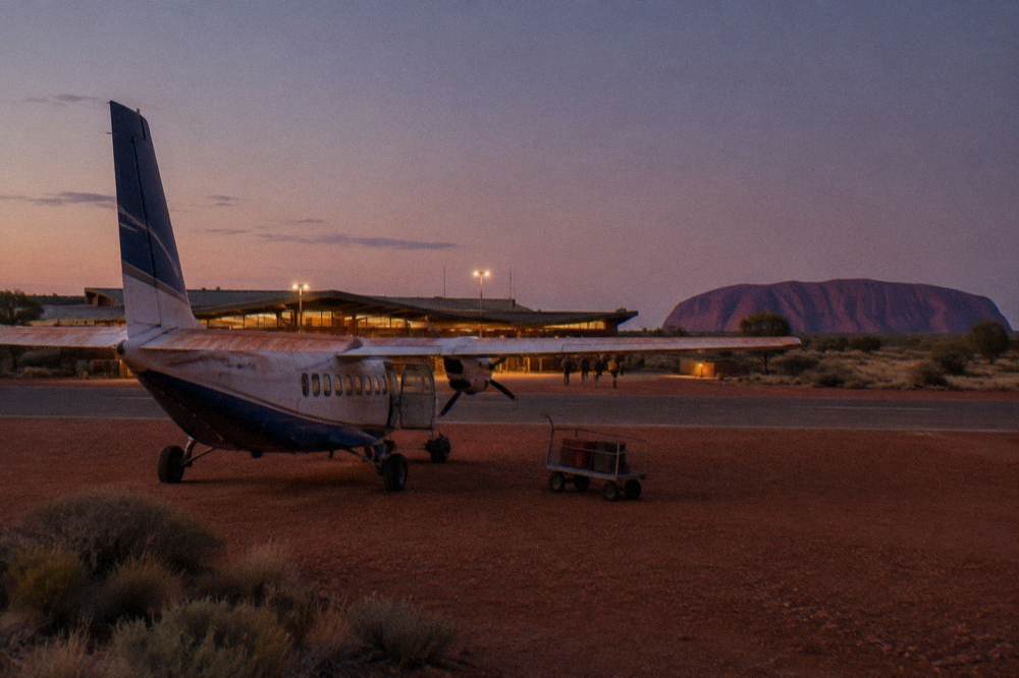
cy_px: 339
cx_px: 510
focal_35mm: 35
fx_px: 990
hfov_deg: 54.5
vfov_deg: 37.8
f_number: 7.1
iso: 4000
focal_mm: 35
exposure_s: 1/25
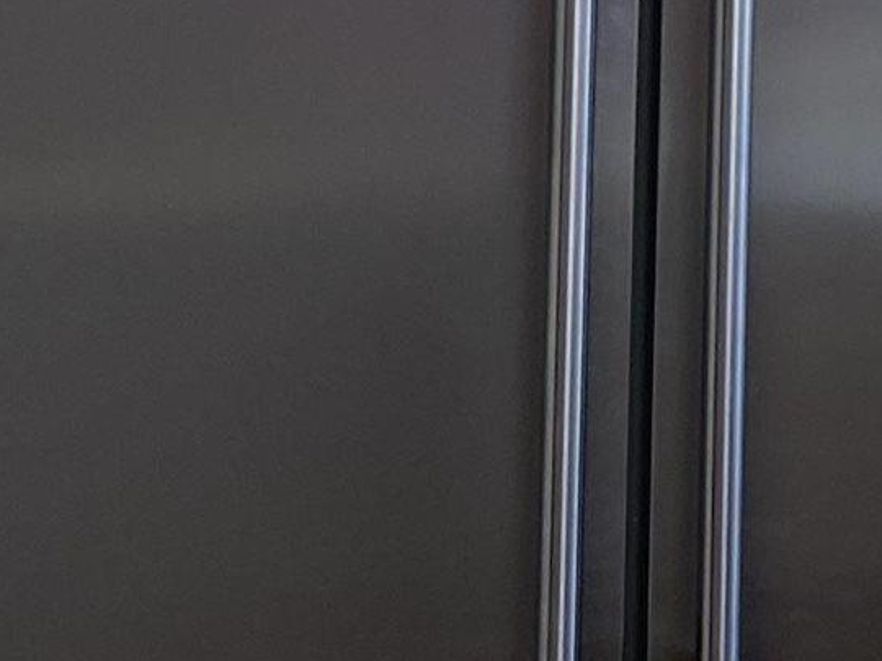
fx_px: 3771
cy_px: -690
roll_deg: -0.9
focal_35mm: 148
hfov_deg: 12.2
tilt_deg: +5.0
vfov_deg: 9.3
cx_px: 1615
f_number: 1.8
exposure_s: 1/120
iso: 40
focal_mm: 4.25
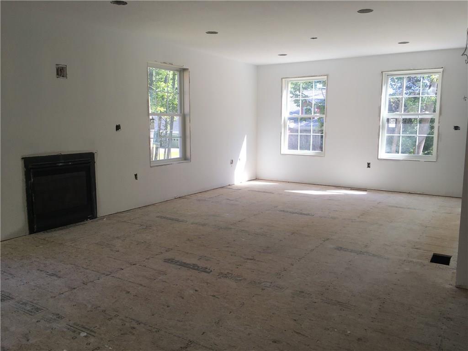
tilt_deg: -5.5
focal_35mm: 29
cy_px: 176
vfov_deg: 48.2
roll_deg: +0.0
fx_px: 392
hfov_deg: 61.7
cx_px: 234
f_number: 2.2
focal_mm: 4.15
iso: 25
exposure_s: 1/139
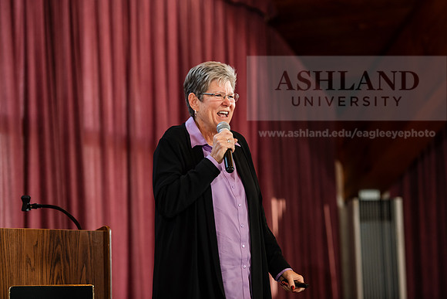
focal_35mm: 112
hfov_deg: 18.3
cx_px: 224
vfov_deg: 12.2
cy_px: 150
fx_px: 1391
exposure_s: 1/200
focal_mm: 112
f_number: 3.2
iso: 1250
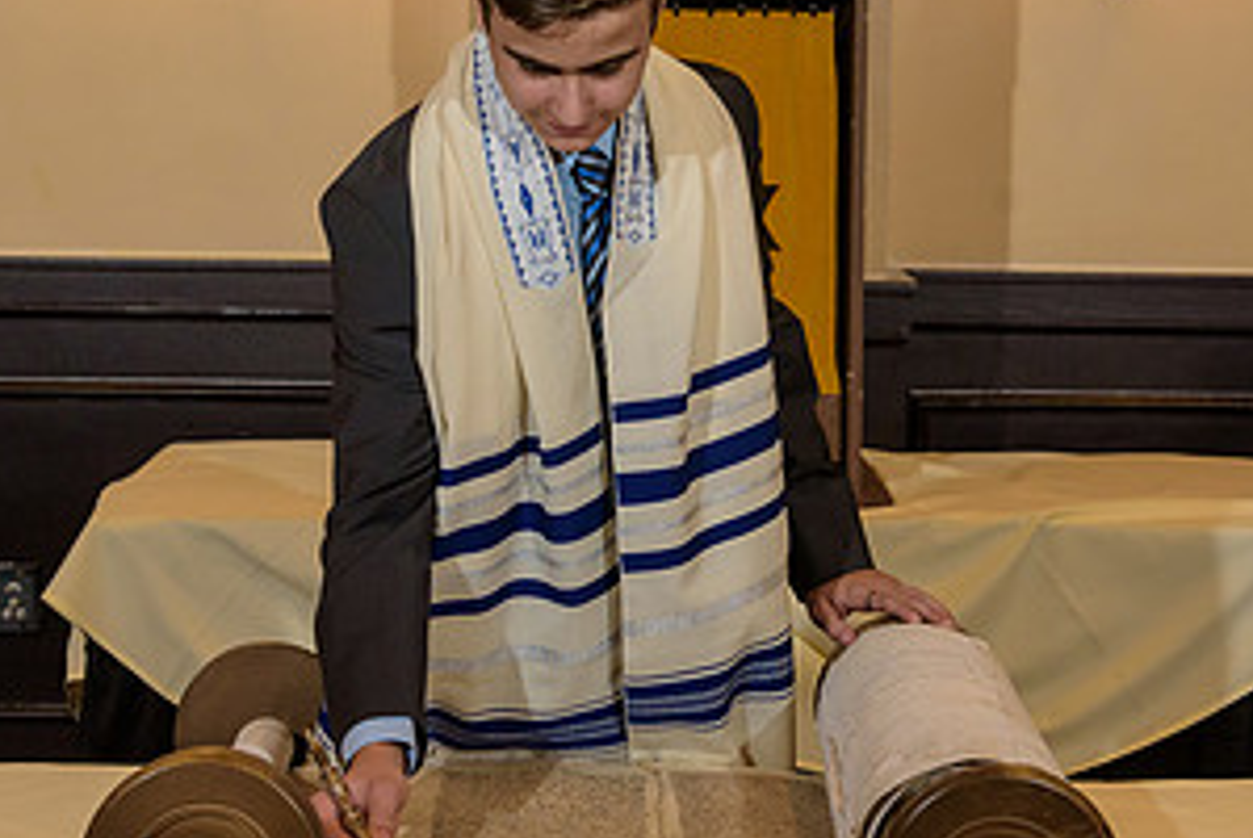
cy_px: 316
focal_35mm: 93
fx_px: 3240
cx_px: 671
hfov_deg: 21.9
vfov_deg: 14.7
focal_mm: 48
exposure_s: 1/125
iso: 1000
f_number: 5
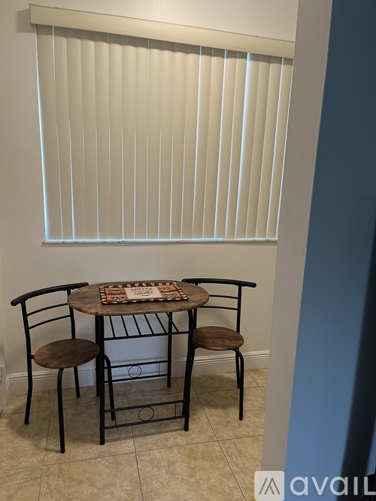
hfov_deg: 53.0
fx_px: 377
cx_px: 188
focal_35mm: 26
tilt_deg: -12.9
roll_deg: -1.9
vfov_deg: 67.3
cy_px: 250
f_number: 1.6
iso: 100
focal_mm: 5.1
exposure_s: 1/60
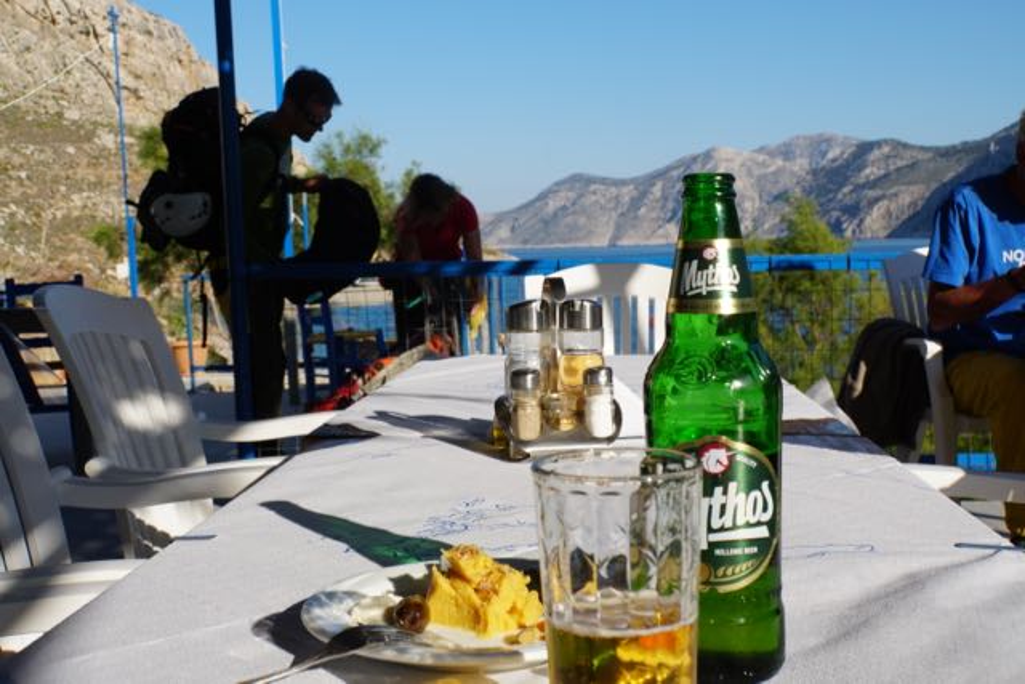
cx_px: 512
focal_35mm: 44
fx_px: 1239
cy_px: 342
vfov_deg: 30.9
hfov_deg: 45.0
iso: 100
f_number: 11
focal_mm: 29
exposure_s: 1/160
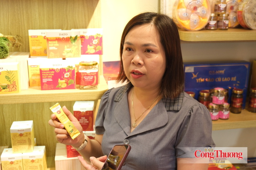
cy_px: 85
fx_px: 306
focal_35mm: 43
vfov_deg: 31.2
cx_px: 128
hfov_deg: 45.4
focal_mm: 28.9
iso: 1250
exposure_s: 1/125
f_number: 3.2
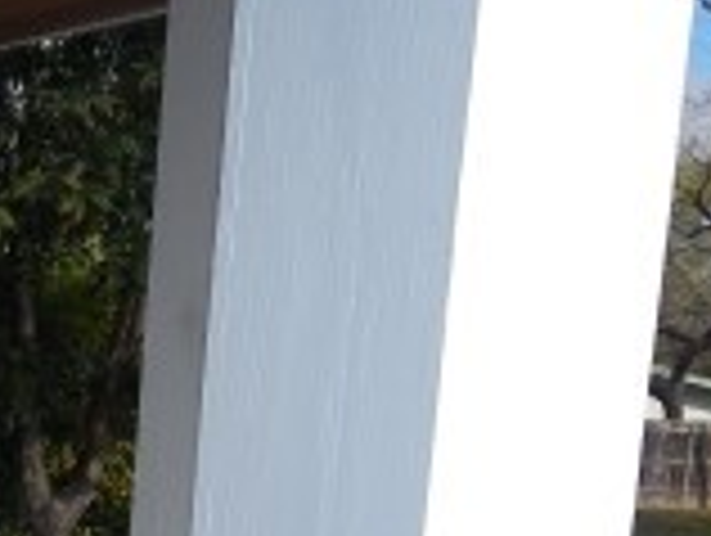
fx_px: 1913
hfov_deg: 18.9
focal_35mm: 93
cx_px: -302
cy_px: 730
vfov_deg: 15.1
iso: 125
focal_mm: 4
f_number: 6
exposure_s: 1/640
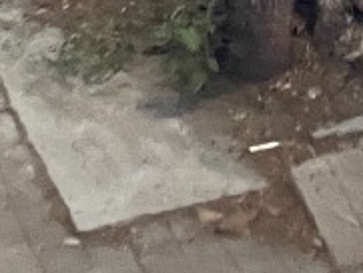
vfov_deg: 7.6
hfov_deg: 11.1
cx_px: 523
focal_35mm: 172
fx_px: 1805
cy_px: -546
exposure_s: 1/33
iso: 640
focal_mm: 4.2
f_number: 1.6
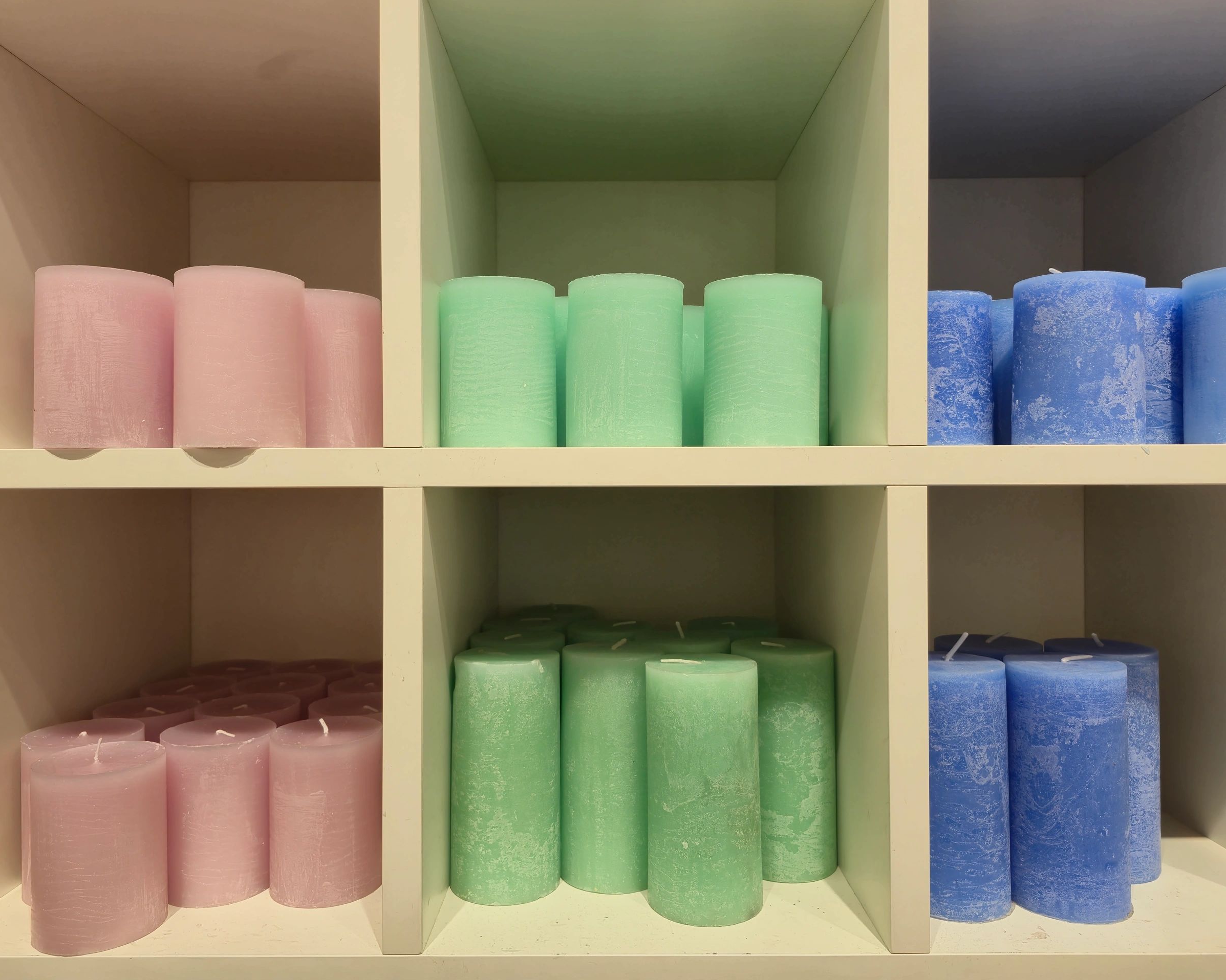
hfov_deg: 70.3
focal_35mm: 24
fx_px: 871
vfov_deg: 58.8
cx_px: 613
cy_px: 490
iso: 40
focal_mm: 5.4
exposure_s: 1/100
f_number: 1.8
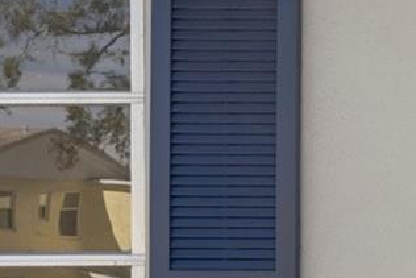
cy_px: 231
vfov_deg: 8.5
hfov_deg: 10.7
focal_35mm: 162
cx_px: 1031
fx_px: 1873
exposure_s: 1/80
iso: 320
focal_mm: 32
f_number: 9
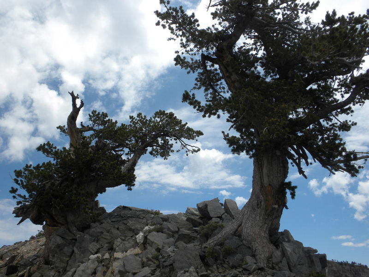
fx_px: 394
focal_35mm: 37
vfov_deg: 38.7
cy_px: 138
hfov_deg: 50.1
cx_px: 184
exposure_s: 1/169
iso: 64
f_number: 10
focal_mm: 6.6
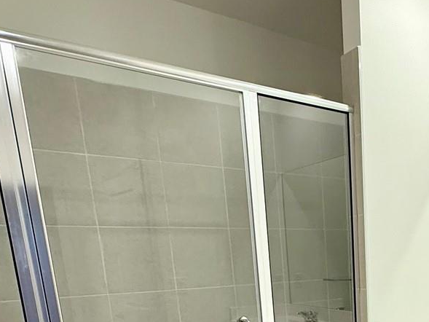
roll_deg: +1.9
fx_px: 471
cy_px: 359
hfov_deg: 44.5
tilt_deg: -12.1
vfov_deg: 32.8
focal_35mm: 38
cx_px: 386
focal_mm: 2.22
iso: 200
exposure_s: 1/60
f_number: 2.2
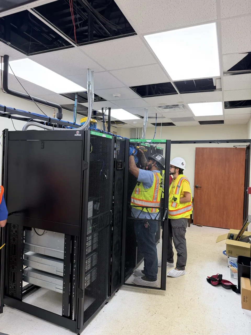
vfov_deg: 71.6
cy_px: 168
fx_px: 232
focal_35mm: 24
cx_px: 126
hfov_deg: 56.8
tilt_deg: -0.7
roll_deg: -2.9
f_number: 1.78
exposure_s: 1/120
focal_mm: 6.76
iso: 125
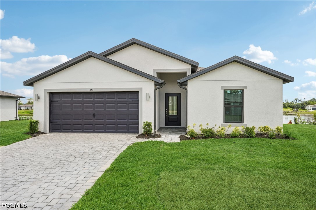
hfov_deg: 79.9
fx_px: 189
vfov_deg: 58.3
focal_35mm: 22
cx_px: 158
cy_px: 105
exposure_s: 1/1000
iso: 400
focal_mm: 21.5
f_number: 8
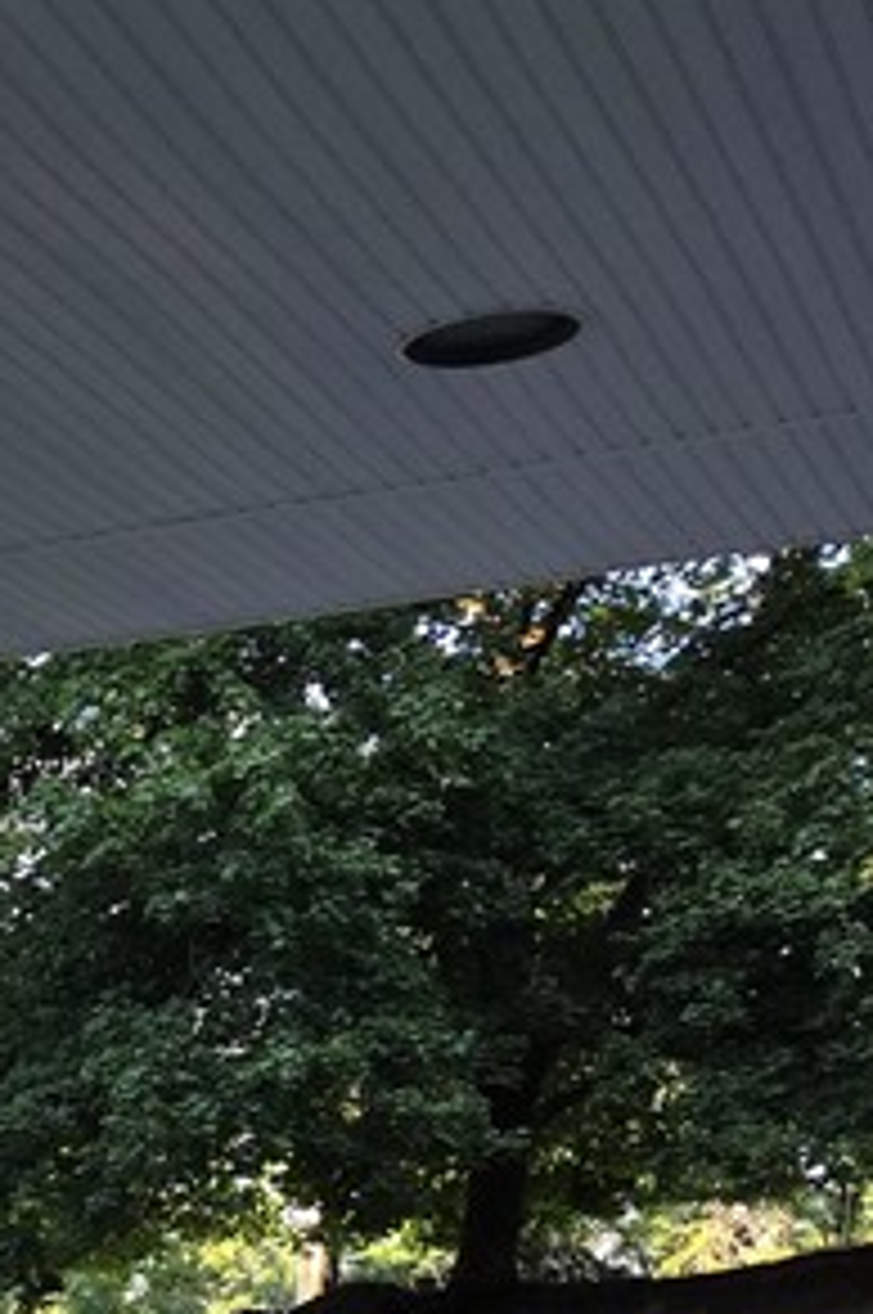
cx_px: -950
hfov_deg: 13.5
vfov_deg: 22.5
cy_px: 1534
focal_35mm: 84
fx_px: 3063
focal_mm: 5.4
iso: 50
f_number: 1.8
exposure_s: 1/120
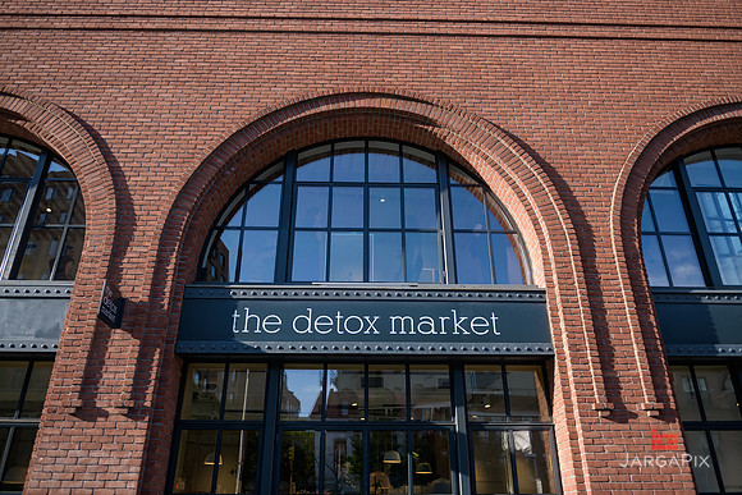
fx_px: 557
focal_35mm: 27
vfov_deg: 48.0
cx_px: 371
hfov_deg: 67.4
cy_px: 248
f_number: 3.2
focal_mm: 27
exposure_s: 1/800
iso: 200
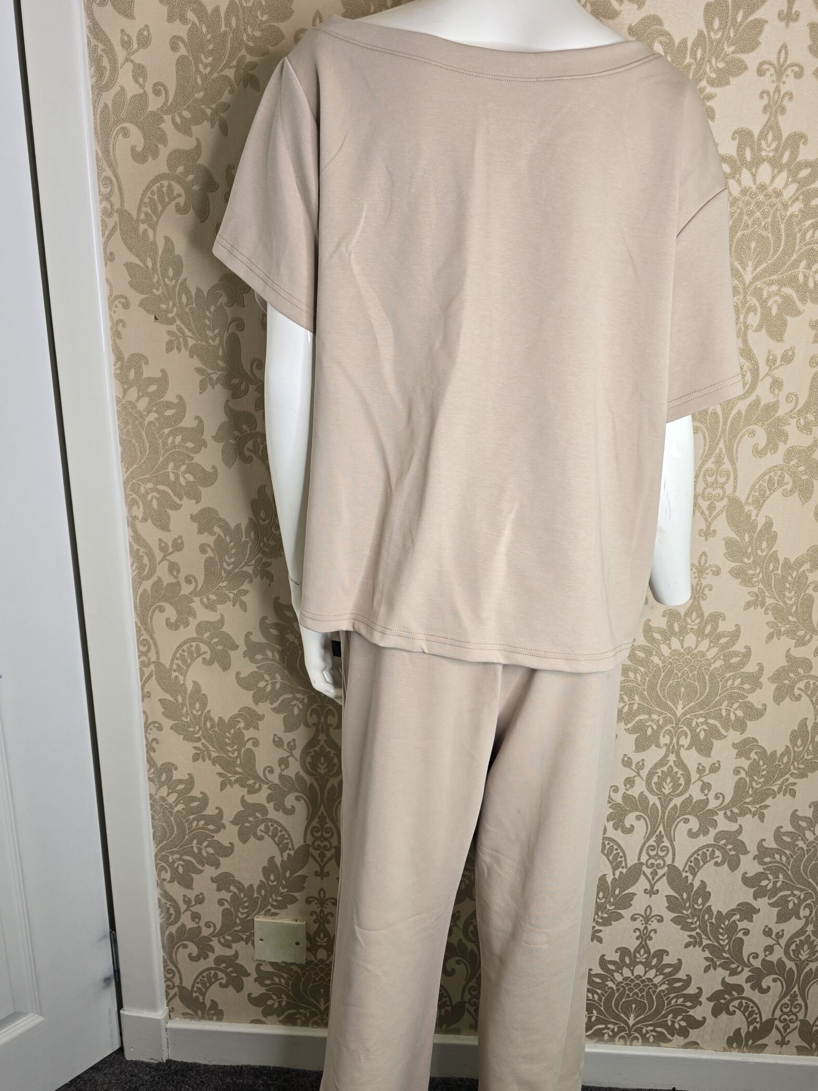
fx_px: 882
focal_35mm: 28
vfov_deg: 62.9
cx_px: 491
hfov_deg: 49.4
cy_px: 652
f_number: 1.7
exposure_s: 1/50
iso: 25
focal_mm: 6.3
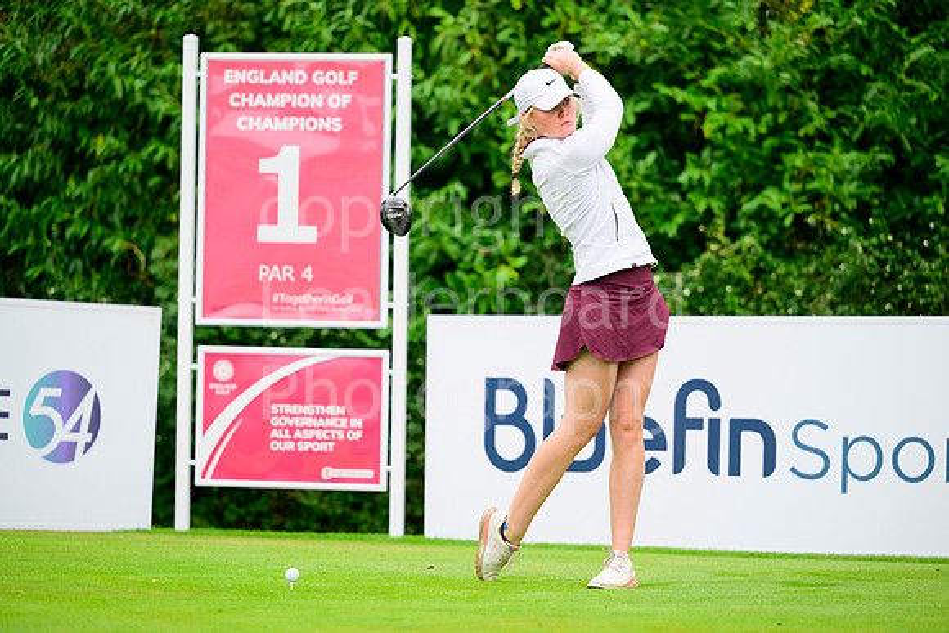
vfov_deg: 10.2
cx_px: 474
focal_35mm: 135
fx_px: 3559
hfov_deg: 15.2
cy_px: 316
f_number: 2.8
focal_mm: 135
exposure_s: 1/2500
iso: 3200
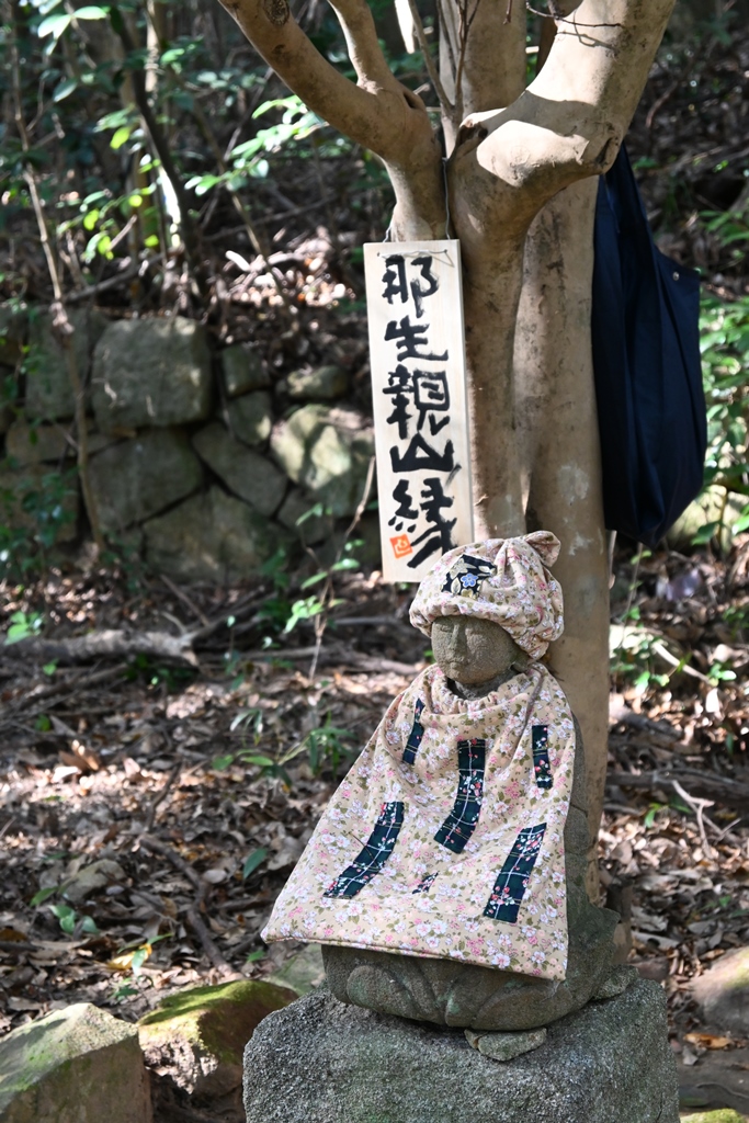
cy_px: 562
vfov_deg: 27.0
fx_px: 2340
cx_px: 374
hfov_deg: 18.2
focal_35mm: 75
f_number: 6.3
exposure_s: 1/80
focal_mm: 50
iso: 1000
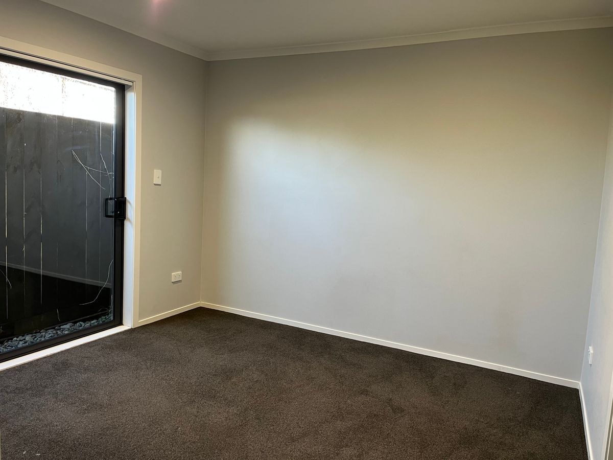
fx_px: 460
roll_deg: -2.6
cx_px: 306
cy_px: 230
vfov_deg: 53.1
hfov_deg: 67.3
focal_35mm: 26
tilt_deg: -6.0
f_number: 1.6
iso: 100
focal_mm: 5.1
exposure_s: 1/50
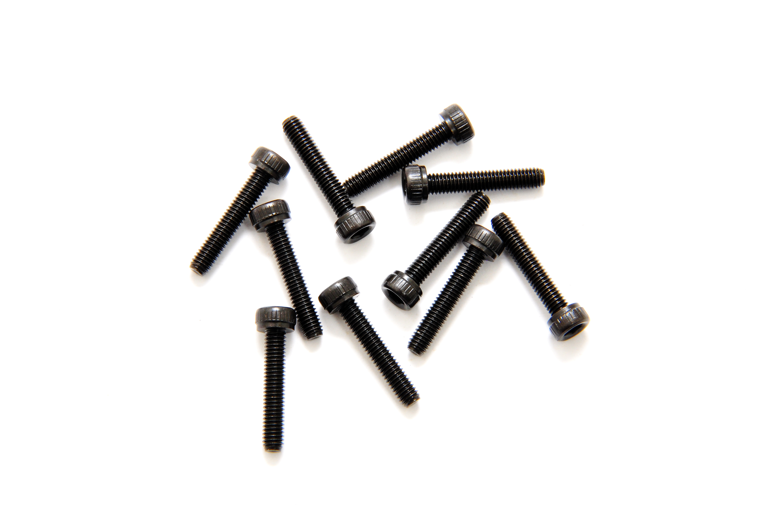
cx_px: 380
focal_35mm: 232
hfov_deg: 8.9
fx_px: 4902
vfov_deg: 5.9
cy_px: 252
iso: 400
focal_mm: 155
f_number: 20
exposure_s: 1/60
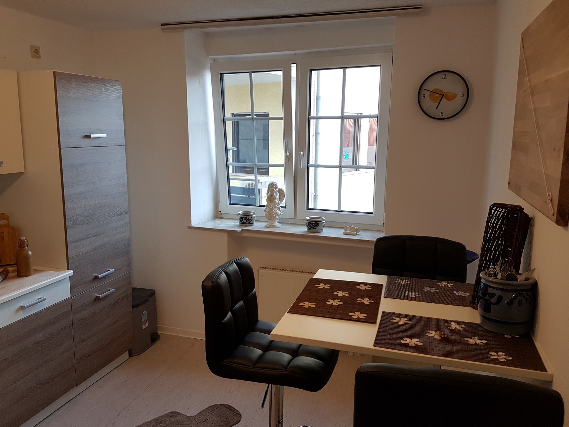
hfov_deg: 61.6
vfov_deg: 48.2
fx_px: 477
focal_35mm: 29
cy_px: 210
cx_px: 265
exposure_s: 1/50
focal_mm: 4.2
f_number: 1.7
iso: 64
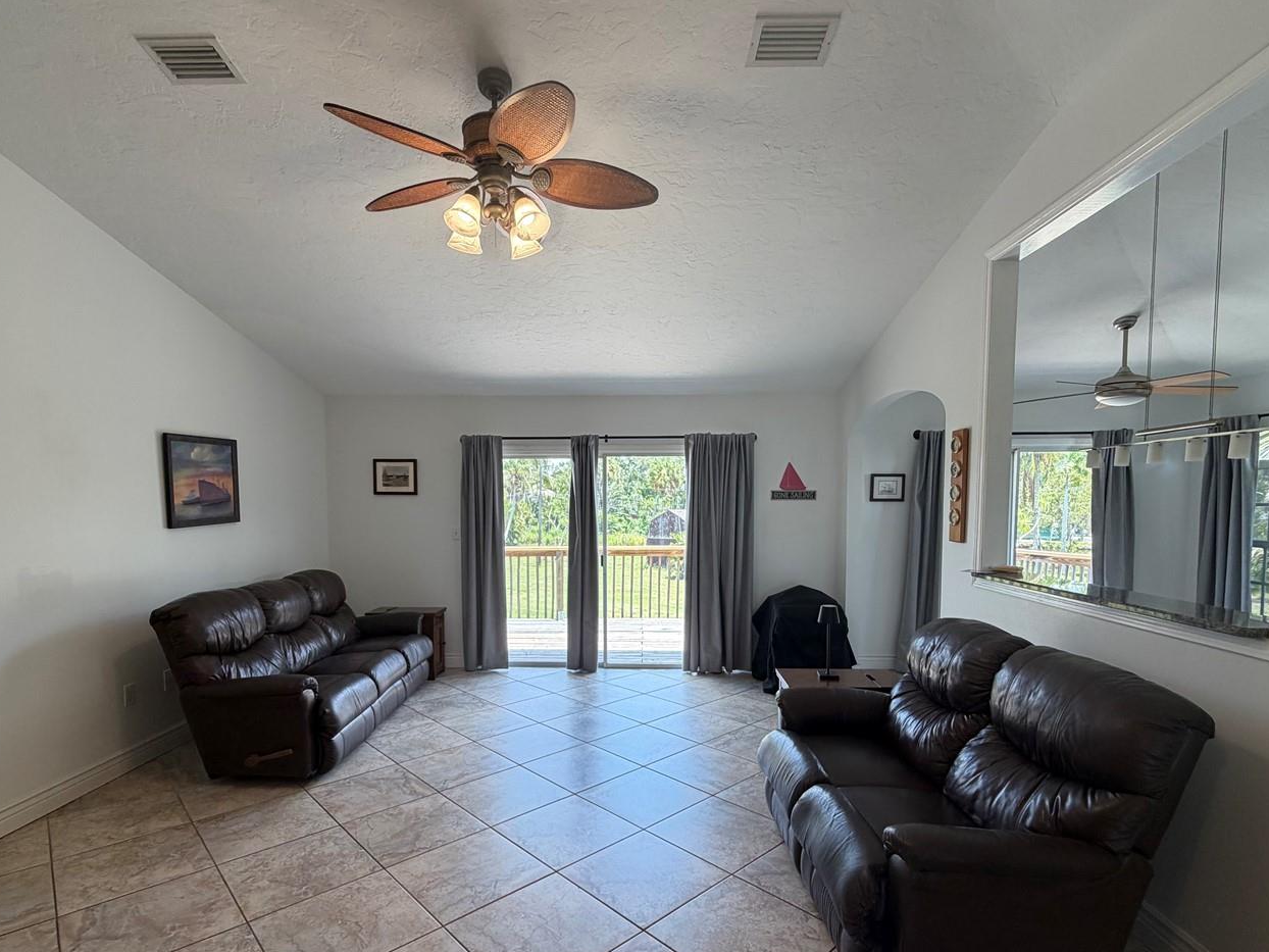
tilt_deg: -3.7
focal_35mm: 18
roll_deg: +0.9
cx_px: 621
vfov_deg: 71.2
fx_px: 660
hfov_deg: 87.7
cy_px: 544
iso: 80
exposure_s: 1/120
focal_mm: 2.22
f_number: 2.2
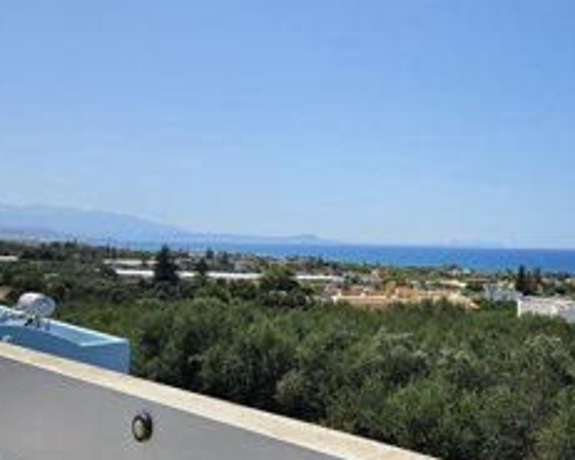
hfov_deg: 50.0
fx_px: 596
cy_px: 229
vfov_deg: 42.3
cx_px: 411
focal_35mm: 35
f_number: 1.7
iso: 10
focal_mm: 6.3
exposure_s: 1/1654
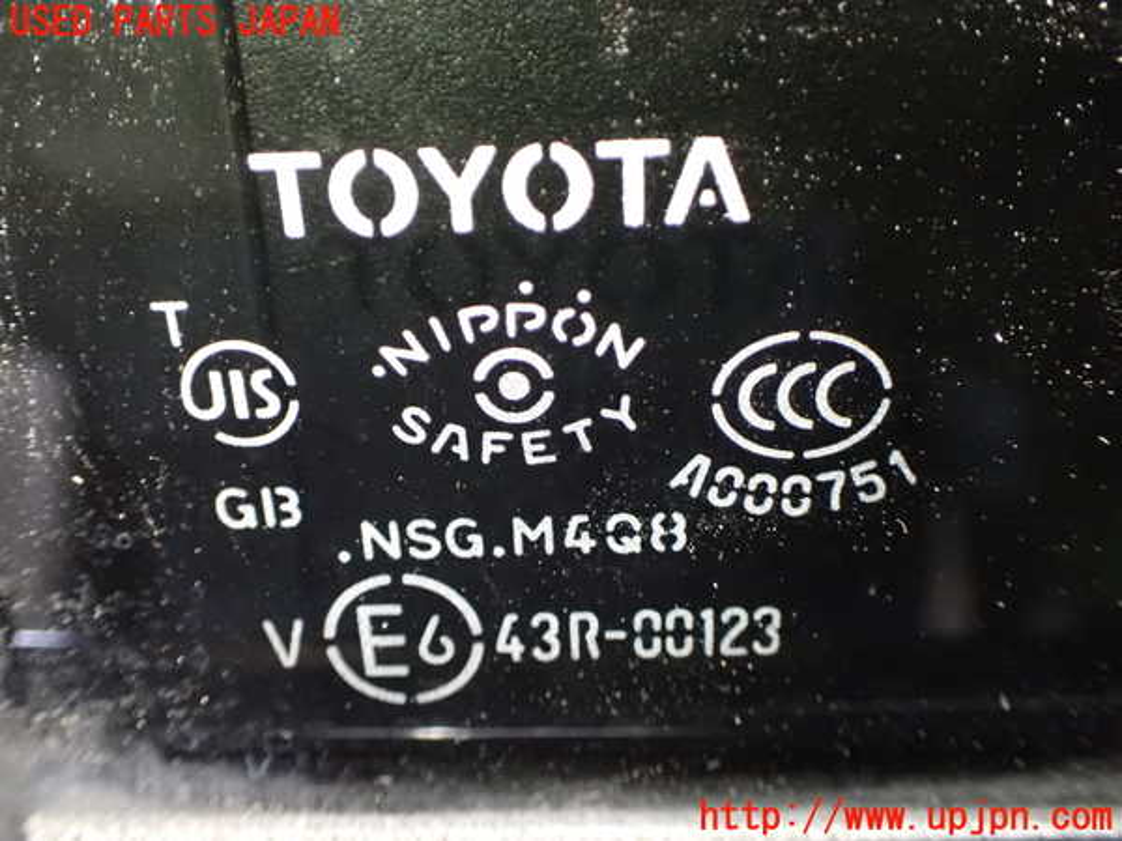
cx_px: 561
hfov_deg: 51.4
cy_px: 420
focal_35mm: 36
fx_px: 1167
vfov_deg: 39.7
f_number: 2.5
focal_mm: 6.37
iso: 1600
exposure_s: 1/30
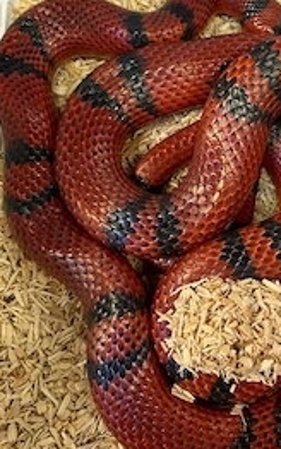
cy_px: 192
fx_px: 514
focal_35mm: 42
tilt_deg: -82.2
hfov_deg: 30.0
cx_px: 218
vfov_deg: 47.0
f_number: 1.6
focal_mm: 4.2
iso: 200
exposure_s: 1/50
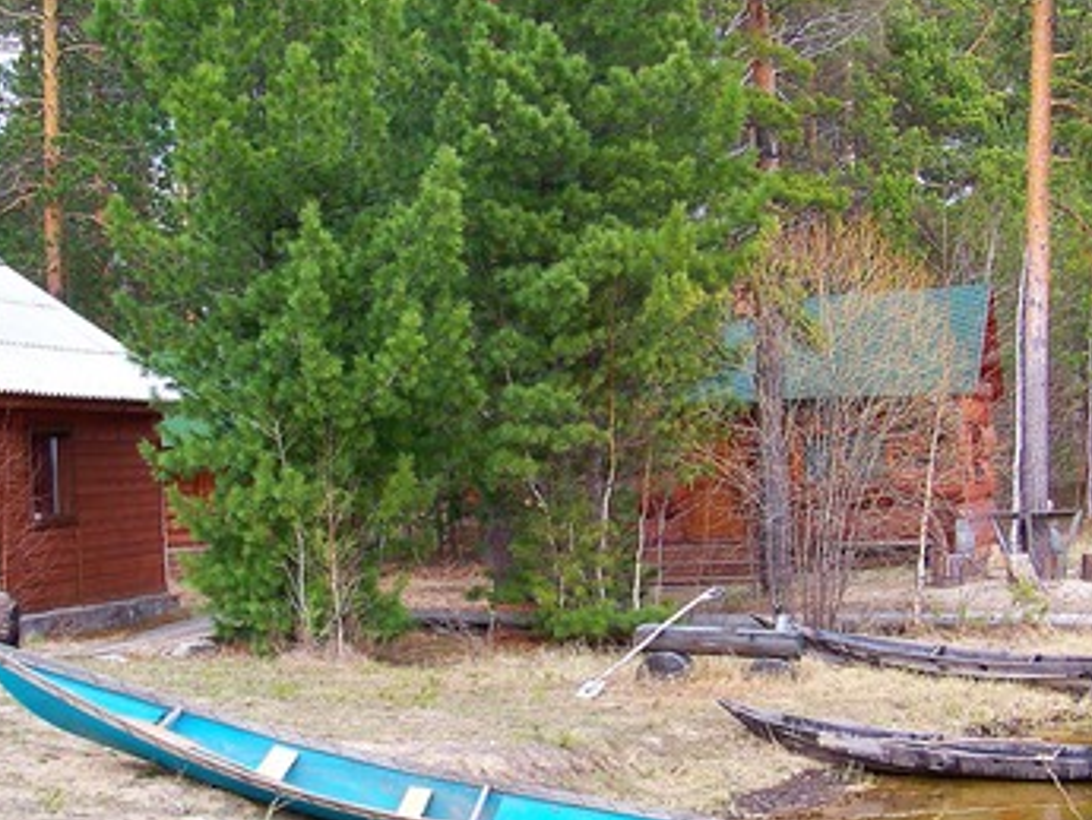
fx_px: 2114
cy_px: 486
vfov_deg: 21.9
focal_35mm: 67
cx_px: 506
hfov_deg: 29.0
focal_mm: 5.85
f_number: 2.8
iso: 64
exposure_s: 1/160
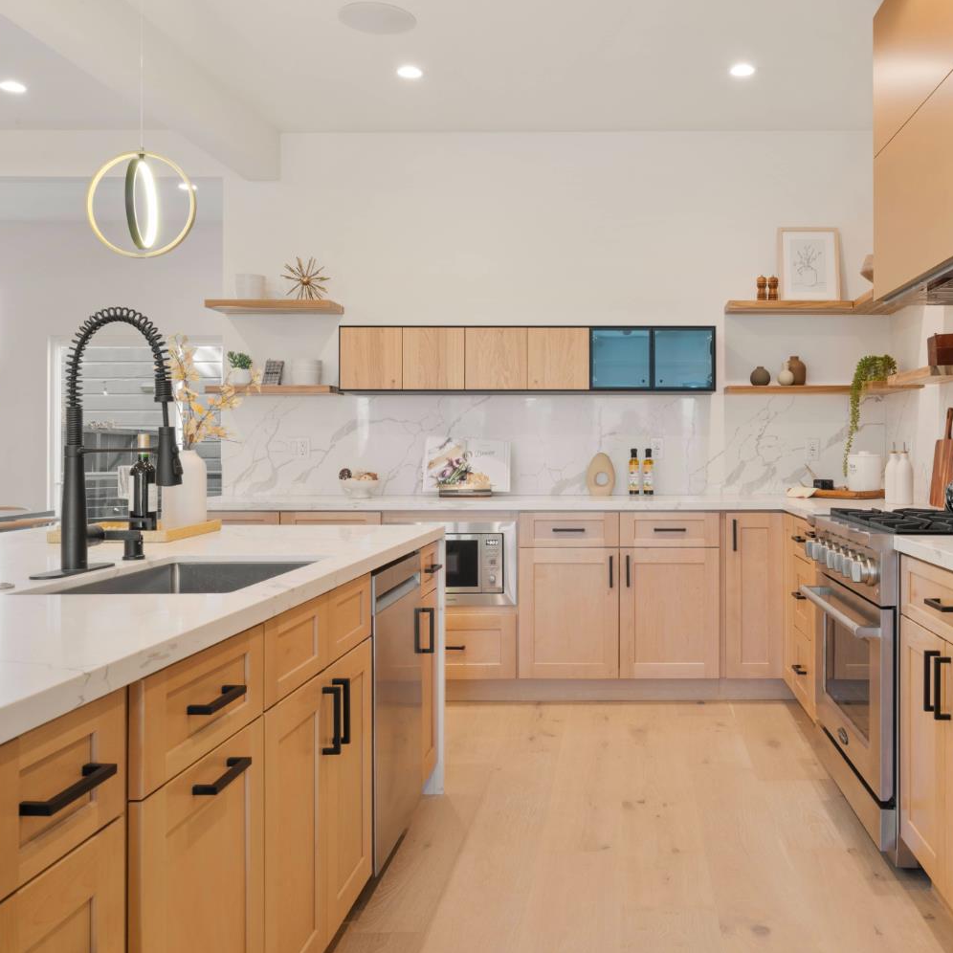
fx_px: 997
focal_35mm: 32
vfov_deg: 51.1
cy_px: 476
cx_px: 641
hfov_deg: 50.1
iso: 400
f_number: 16
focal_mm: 25
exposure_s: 1/2
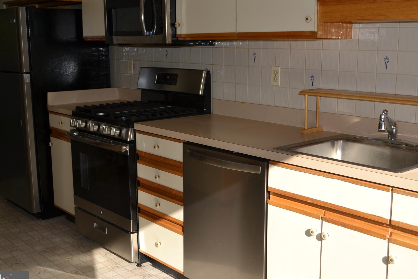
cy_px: 116
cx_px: 232
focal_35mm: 41
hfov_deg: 47.3
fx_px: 476
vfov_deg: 32.6
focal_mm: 22
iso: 100
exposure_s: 1/200
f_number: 5
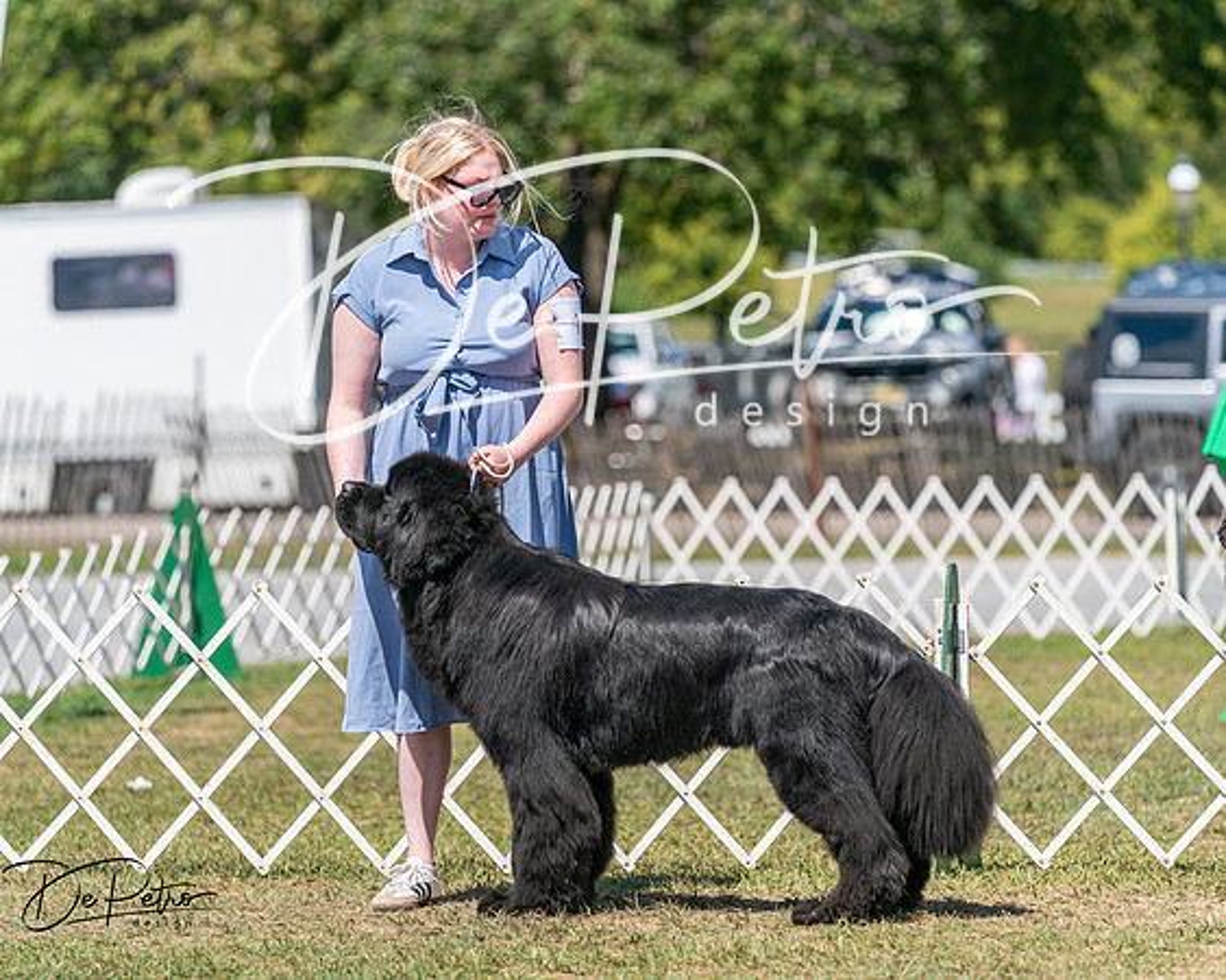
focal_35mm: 225
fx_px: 8170
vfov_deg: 6.9
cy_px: 490
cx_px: 613
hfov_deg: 8.6
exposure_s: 1/1600
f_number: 4.5
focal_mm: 200
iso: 200
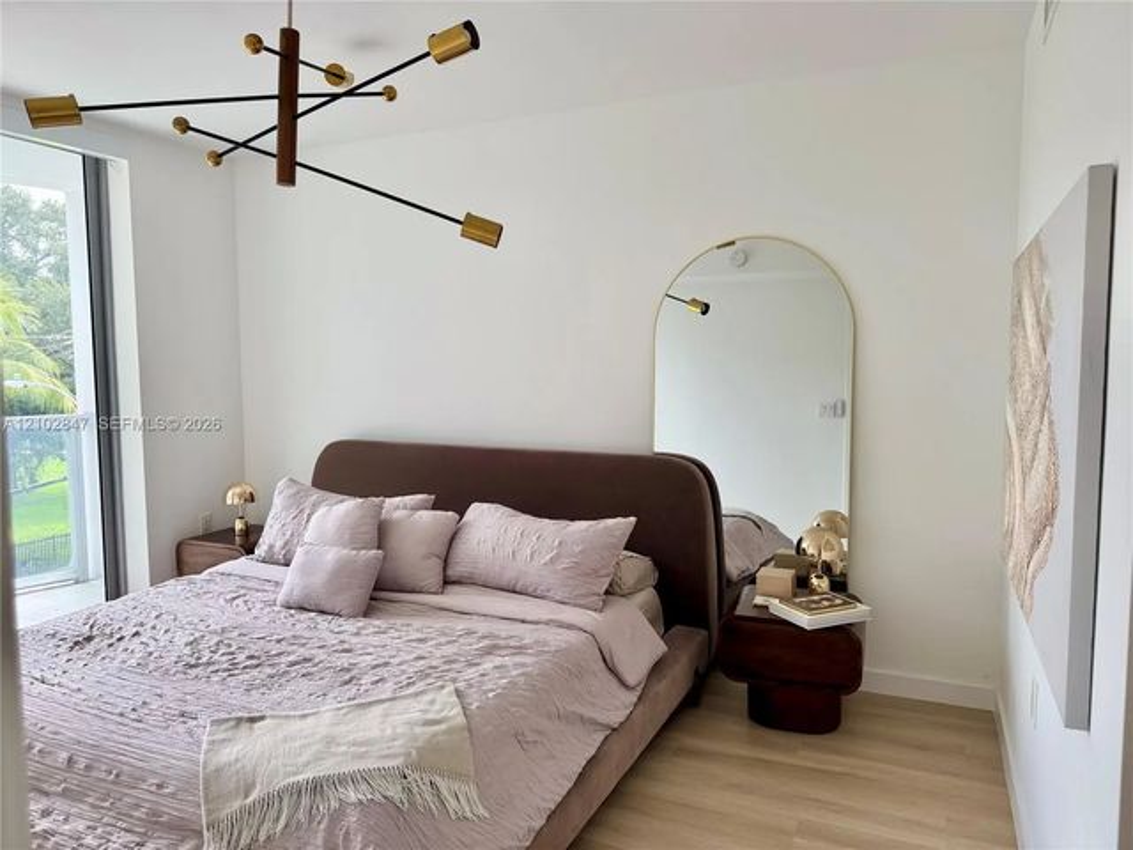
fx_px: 786
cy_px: 425
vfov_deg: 56.8
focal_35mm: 24
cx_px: 566
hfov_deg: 71.6
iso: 50
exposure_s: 1/120
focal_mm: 6.76
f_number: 1.78
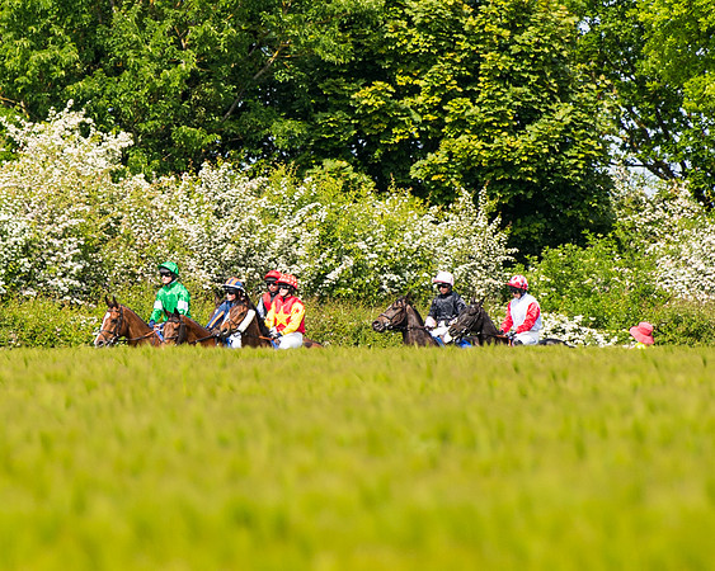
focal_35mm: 618
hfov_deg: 3.1
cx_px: 197
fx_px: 13070
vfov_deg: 2.5
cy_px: 301
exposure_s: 1/1250
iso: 200
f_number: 4
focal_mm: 200
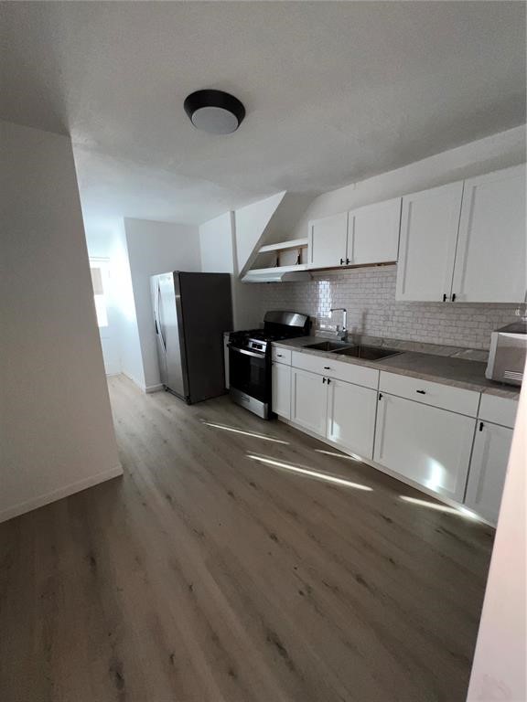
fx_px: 264
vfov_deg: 106.2
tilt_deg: -11.9
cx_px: 264
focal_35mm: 13
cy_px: 351
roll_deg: +1.7
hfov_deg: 89.9
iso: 80
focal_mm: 1.57
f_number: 1.8
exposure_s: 1/107
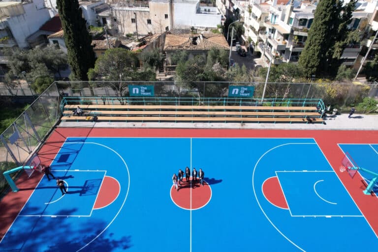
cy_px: 126
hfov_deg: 78.6
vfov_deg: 57.2
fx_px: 231
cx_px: 189
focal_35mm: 22
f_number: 2.8
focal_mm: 8.38
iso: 100
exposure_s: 1/80
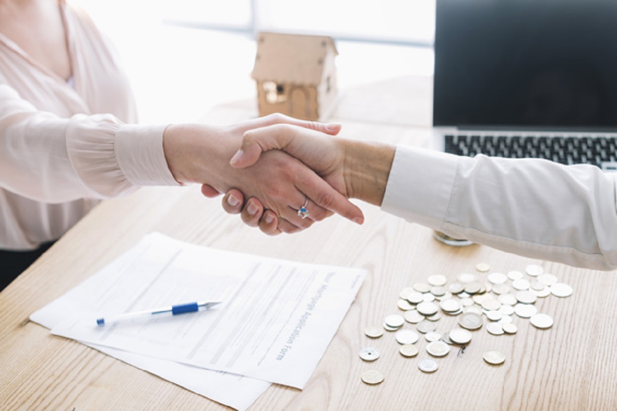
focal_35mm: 50
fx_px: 857
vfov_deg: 27.0
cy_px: 206
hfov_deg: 39.6
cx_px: 308
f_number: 3.5
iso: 250
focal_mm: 50
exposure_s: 1/100
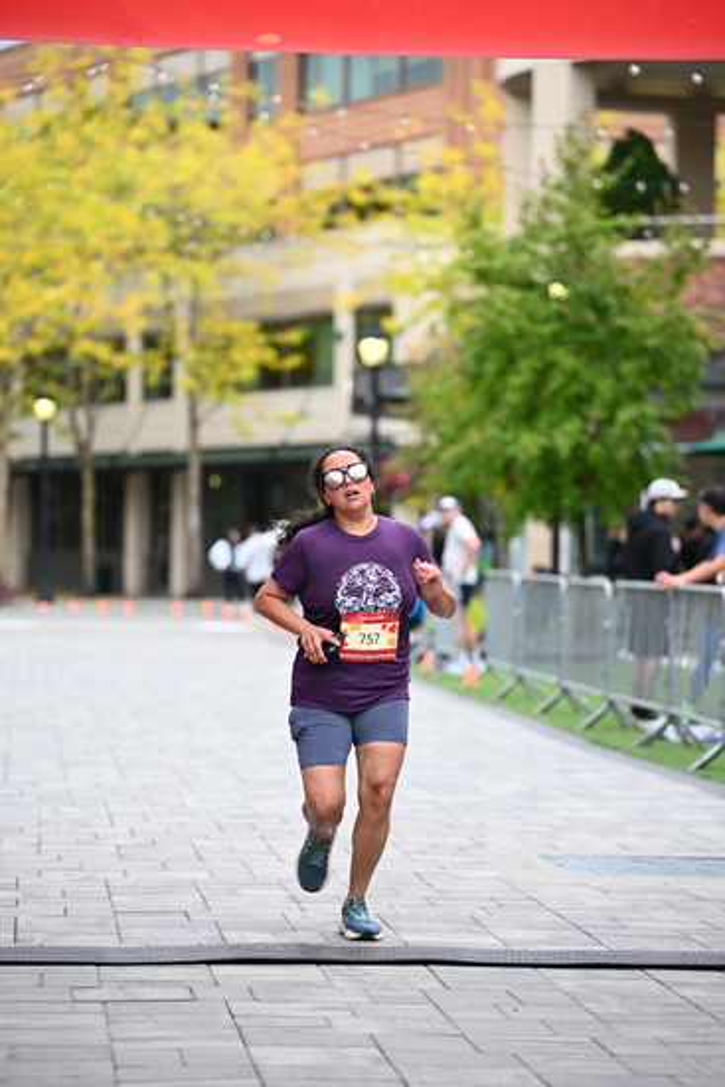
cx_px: 362
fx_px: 3622
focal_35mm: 120
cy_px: 544
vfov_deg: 17.1
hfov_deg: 11.4
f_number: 2.8
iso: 640
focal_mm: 120
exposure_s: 1/2000
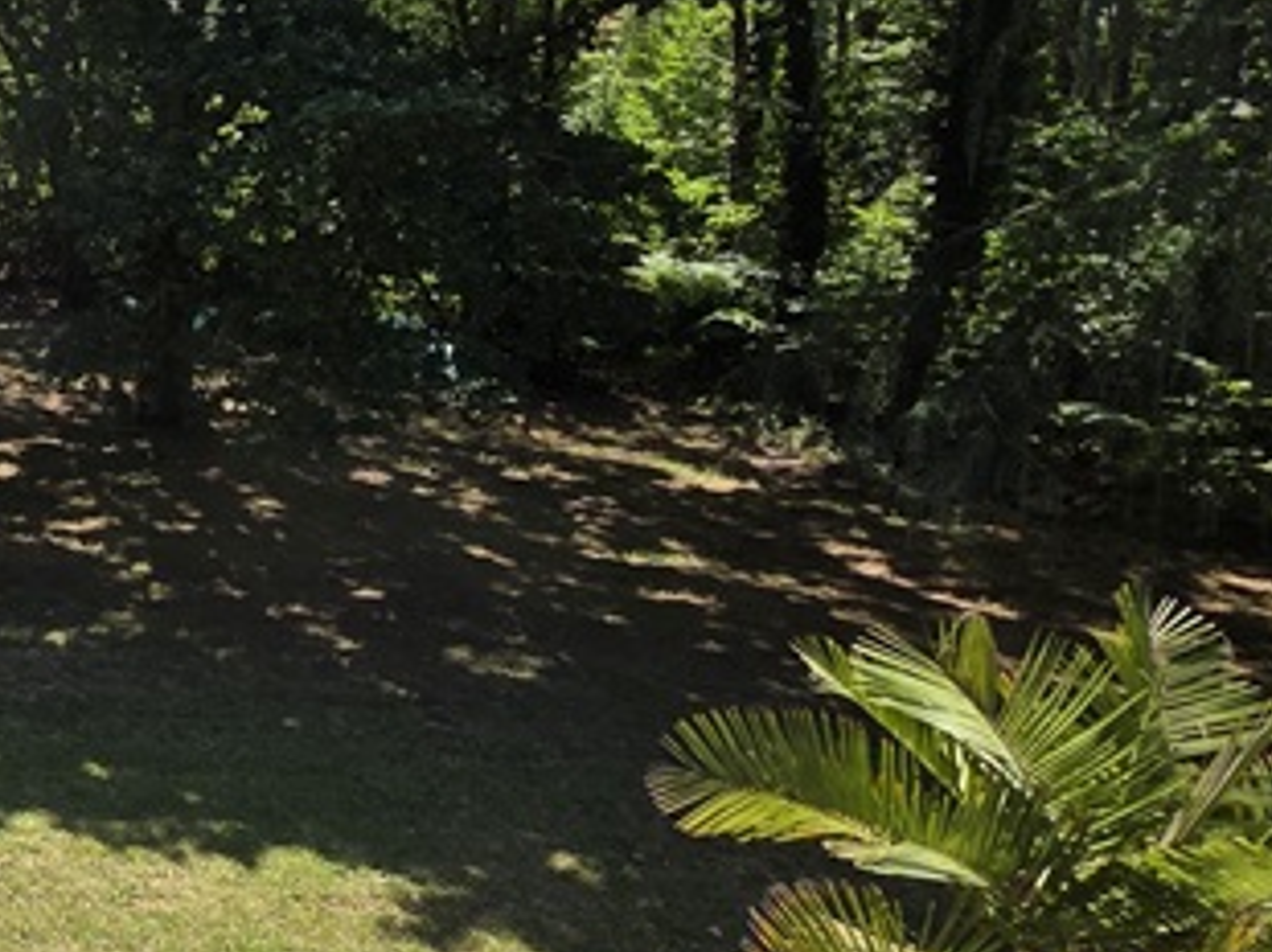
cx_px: -468
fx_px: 1579
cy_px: 341
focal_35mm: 43
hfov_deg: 31.3
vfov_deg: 33.3
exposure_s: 1/1176
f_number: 1.9
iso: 40
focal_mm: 2.2
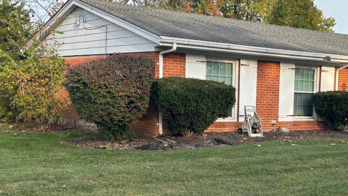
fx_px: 535
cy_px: 147
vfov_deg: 20.6
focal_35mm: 58
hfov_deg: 34.7
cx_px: 288
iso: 50
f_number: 1.6
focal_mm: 5.96
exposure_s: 1/935
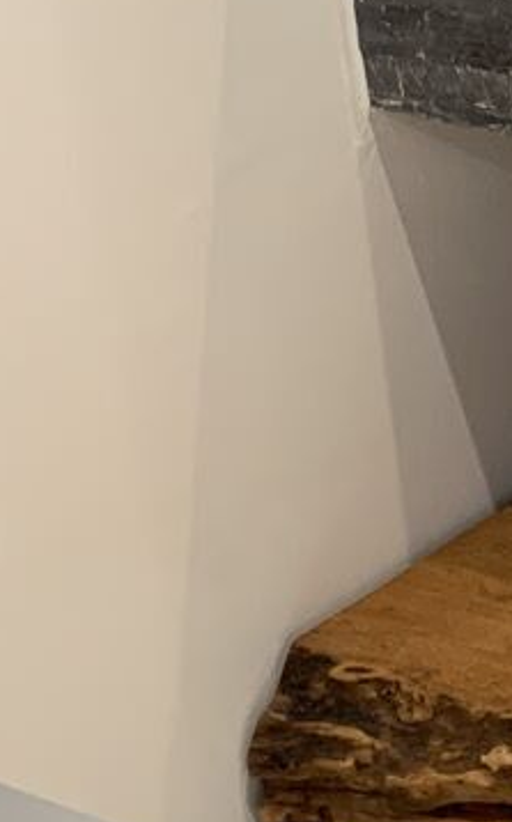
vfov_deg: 13.9
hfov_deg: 8.1
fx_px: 3312
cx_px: 1238
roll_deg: +3.4
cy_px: -32
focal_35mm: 148
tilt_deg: -21.9
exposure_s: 1/60
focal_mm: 4.25
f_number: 1.8
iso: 200
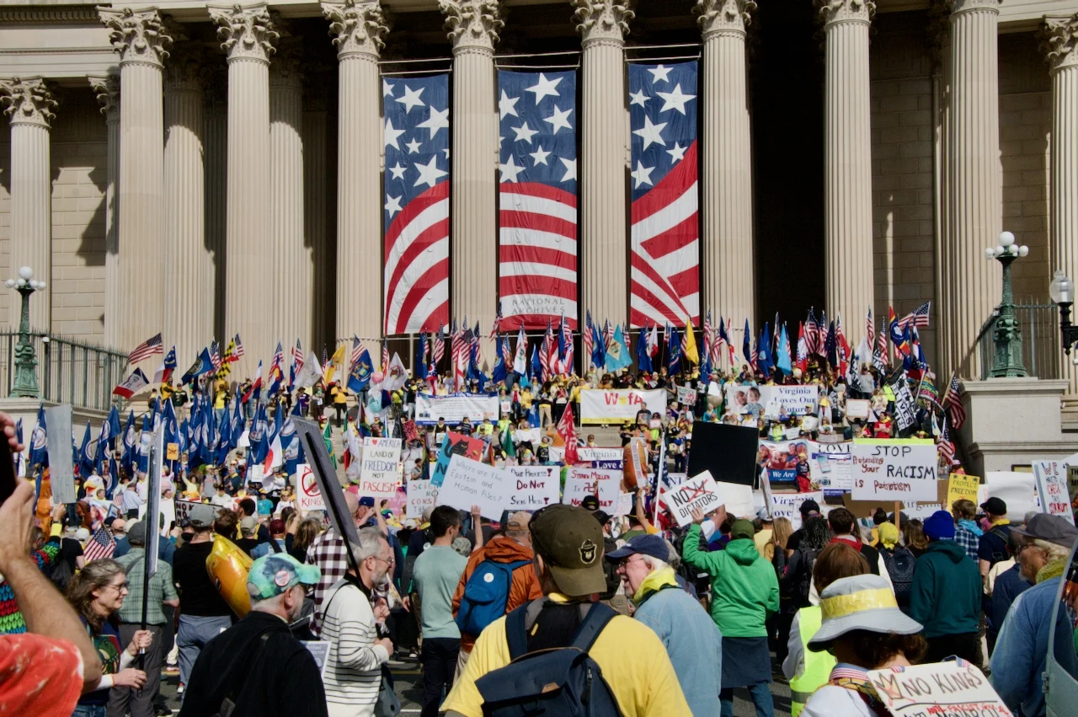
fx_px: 1571
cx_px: 539
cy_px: 358
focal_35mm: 52
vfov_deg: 25.7
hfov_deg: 37.9
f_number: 14
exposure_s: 1/800
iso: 400
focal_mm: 35
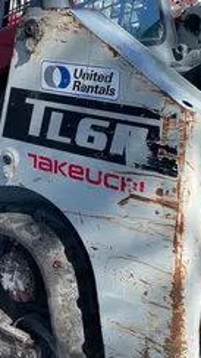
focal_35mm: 64
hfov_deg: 18.5
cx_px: 16
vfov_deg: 32.8
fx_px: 607
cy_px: 169
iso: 32
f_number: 1.6
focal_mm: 4.2
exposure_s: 1/910
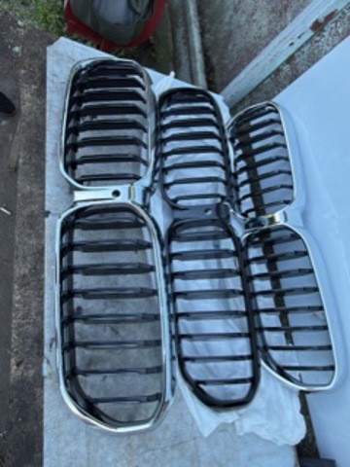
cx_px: 175
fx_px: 324
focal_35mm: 24
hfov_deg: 56.8
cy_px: 234
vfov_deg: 71.6
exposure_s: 1/83
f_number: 2.2
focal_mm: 2.22
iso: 50
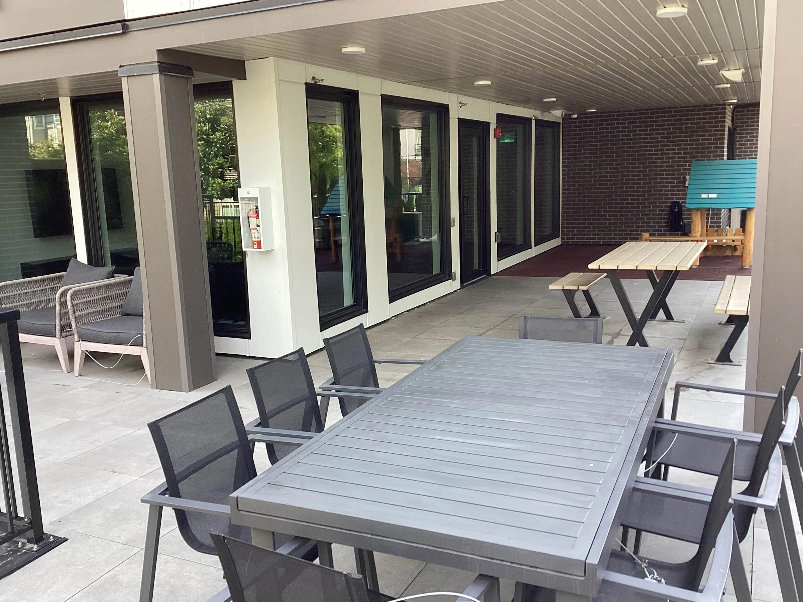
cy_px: 307
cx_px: 393
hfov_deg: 56.8
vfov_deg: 44.2
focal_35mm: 32
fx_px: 742
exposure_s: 1/120
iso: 32
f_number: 2.4
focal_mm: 3.3
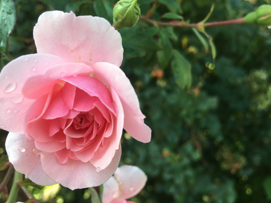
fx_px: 258
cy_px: 93
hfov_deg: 55.4
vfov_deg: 42.9
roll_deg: -4.4
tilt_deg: -12.7
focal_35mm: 33
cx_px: 136
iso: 25
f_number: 2.2
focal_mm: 4.15
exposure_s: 1/132
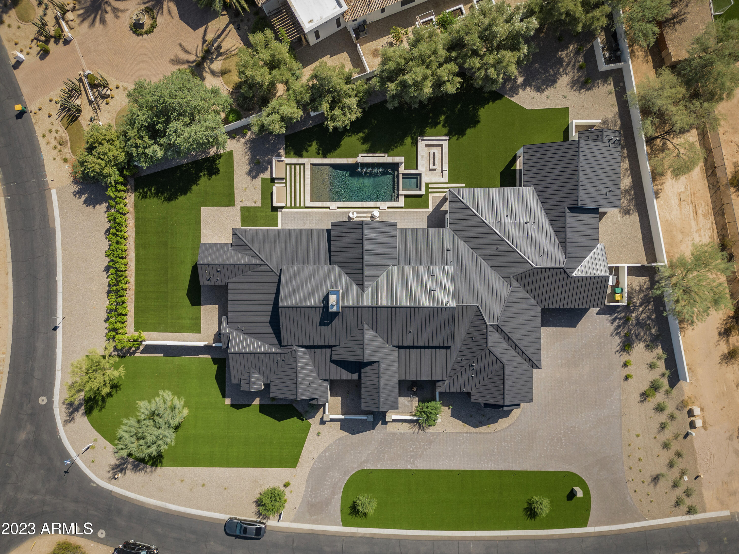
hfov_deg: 71.6
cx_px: 370
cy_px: 277
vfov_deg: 56.8
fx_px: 512
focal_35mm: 24
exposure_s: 1/1600
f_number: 1.7
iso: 130
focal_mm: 6.72
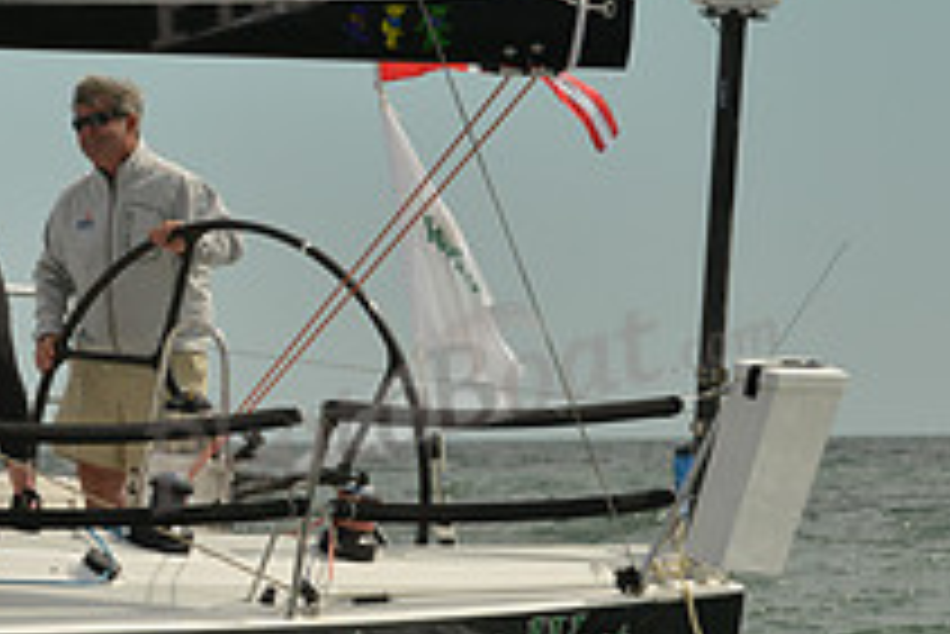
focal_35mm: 549
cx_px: -86
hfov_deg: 3.7
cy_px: 227
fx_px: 14497
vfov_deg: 2.5
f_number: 11
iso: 400
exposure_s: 1/800
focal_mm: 200
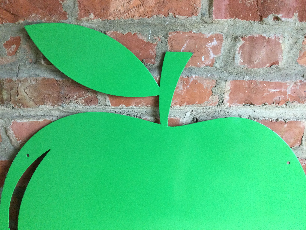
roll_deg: -0.1
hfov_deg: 58.4
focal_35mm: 31
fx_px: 274
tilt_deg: -18.6
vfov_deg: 45.4
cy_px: 115
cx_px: 153
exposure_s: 1/33
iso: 125
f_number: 2.4
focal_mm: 3.3
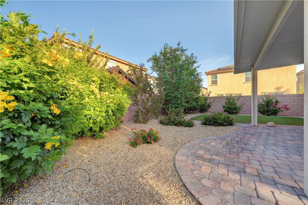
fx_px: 120
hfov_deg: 104.3
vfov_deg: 81.1
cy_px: 102
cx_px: 154
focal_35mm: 14
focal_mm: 14
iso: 800
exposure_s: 1/125
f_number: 8
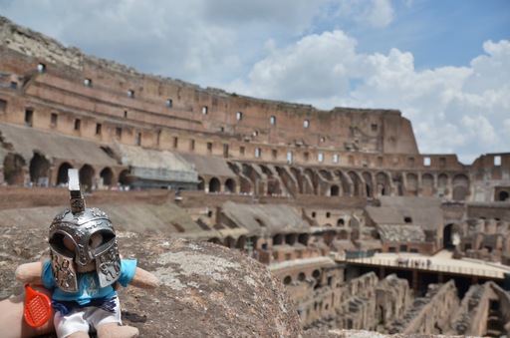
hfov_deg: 67.5
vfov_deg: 47.7
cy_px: 169
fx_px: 382
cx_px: 255
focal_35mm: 27
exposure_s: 1/2000
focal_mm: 18
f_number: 4.5
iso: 200
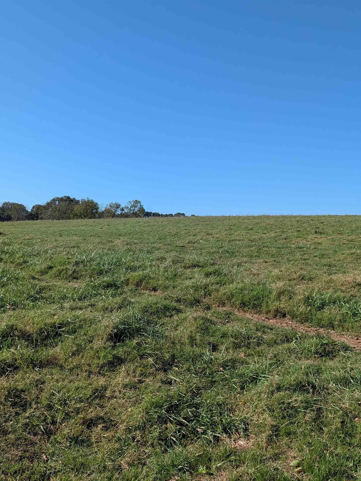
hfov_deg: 43.9
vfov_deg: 56.8
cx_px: 138
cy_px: 240
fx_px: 445
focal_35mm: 32
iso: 20
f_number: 1.68
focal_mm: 6.9
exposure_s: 1/1195
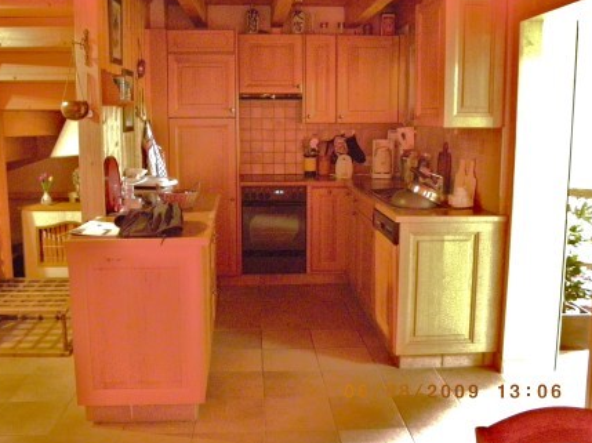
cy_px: 193
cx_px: 280
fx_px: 598
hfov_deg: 52.6
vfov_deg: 40.6
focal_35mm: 35
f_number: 2.8
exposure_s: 1/6
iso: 800
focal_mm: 5.3
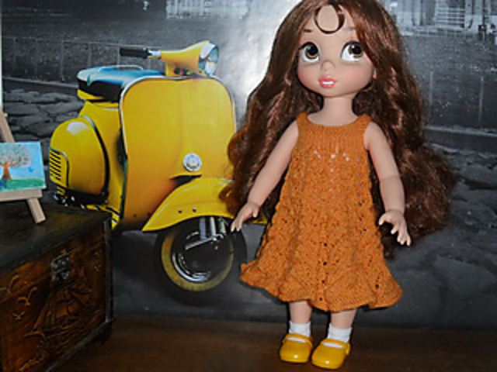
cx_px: 248
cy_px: 186
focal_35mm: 44
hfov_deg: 42.9
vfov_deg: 32.9
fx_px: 632
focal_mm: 7.8
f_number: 11.3
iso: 240
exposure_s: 1/45
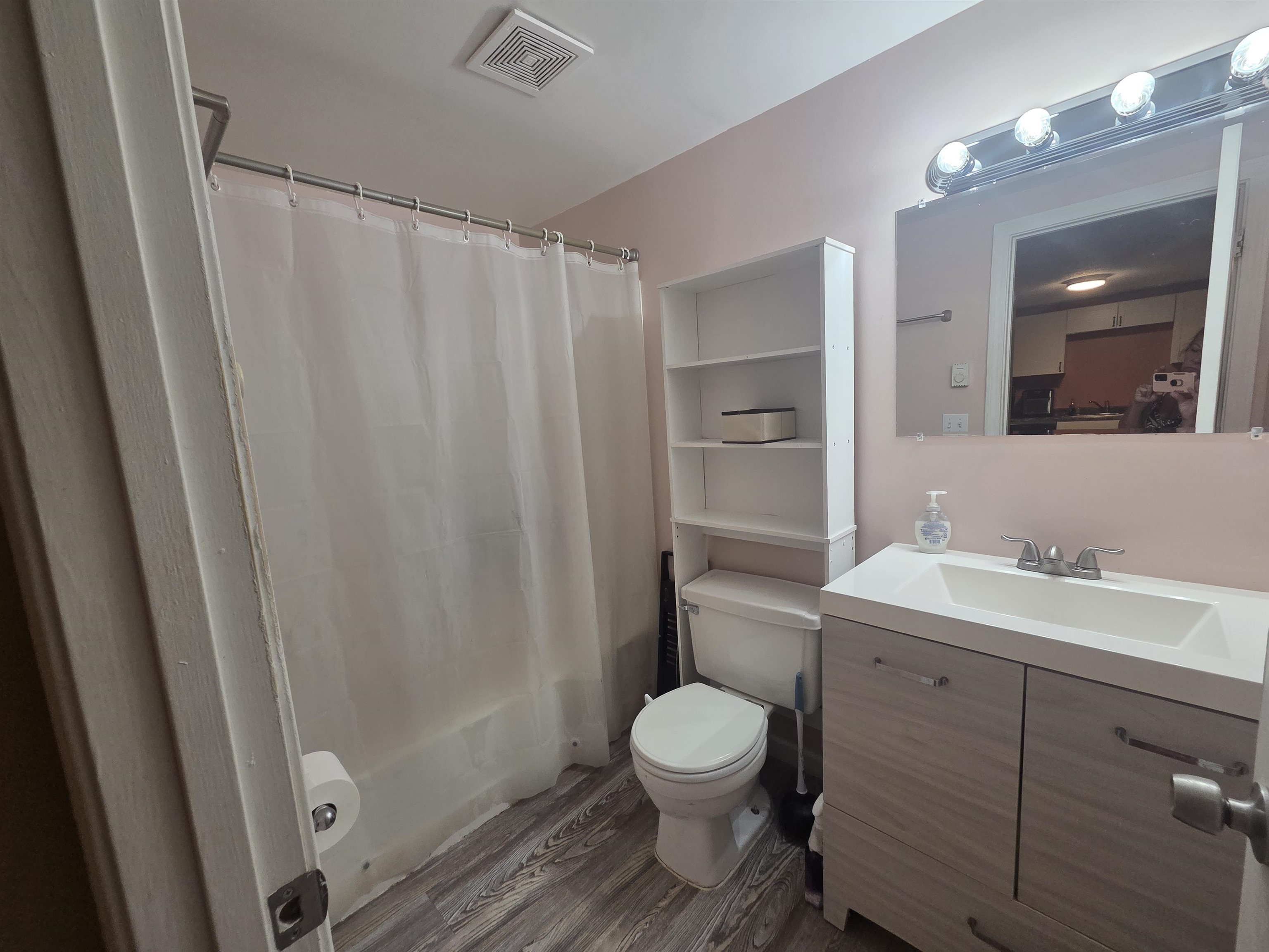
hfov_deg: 106.2
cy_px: 476
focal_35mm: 13
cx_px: 634
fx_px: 477
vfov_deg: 89.9
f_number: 2.2
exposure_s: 1/120
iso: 200
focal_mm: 2.2
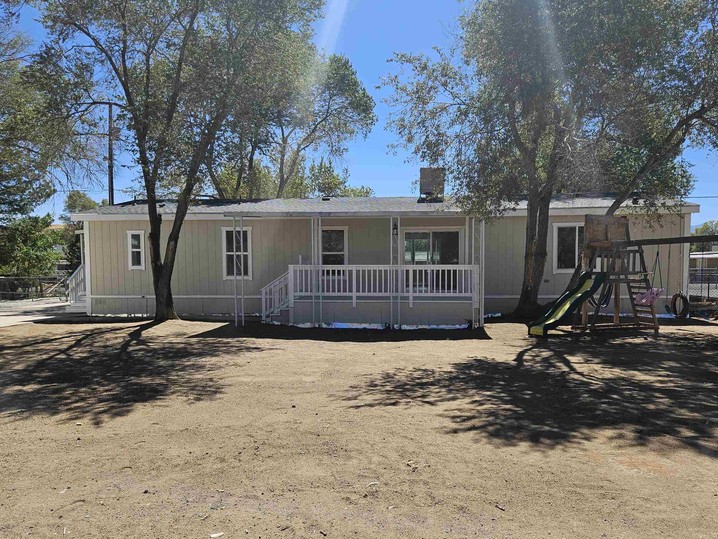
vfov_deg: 51.3
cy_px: 284
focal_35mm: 27
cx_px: 379
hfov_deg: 65.3
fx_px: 560
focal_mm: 5.4
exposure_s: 1/1920
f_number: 1.8
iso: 25
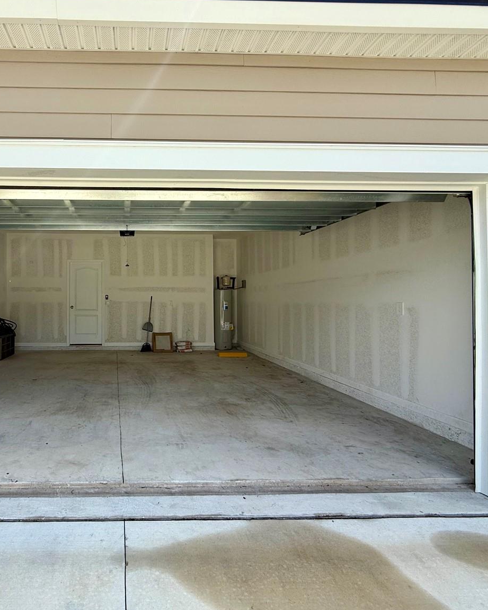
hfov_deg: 67.4
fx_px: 343
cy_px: 295
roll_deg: -0.4
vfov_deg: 83.3
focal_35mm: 19
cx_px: 136
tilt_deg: +1.3
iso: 50
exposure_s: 1/607
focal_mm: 2.22
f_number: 2.2
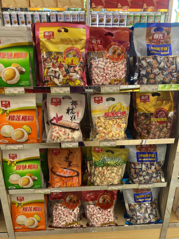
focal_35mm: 26
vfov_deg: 67.3
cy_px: 120
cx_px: 90
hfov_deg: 53.1
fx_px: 179
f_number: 1.8
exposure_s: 1/121
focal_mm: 4.25
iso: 80
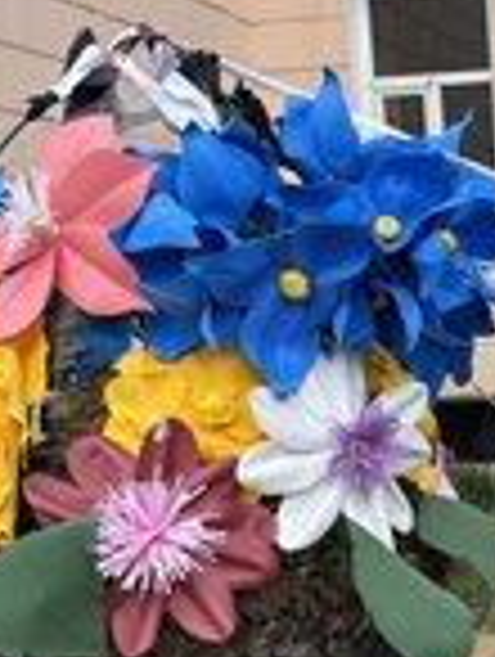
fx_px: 1350
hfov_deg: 19.1
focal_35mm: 71
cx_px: 662
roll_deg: +3.0
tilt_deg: -11.0
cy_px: 531
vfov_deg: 26.8
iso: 50
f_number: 1.6
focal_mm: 5.96
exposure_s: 1/2398
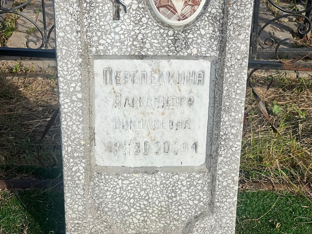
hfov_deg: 25.3
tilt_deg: -25.2
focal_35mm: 77
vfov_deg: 19.1
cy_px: 117
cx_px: 156
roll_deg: -0.7
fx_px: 694
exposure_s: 1/791
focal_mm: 9
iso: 32
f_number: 2.8
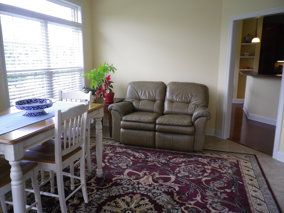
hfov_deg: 63.4
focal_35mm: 28
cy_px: 106
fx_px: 230
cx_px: 142
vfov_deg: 49.7
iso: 250
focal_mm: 5.05
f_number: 3.5
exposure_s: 1/100
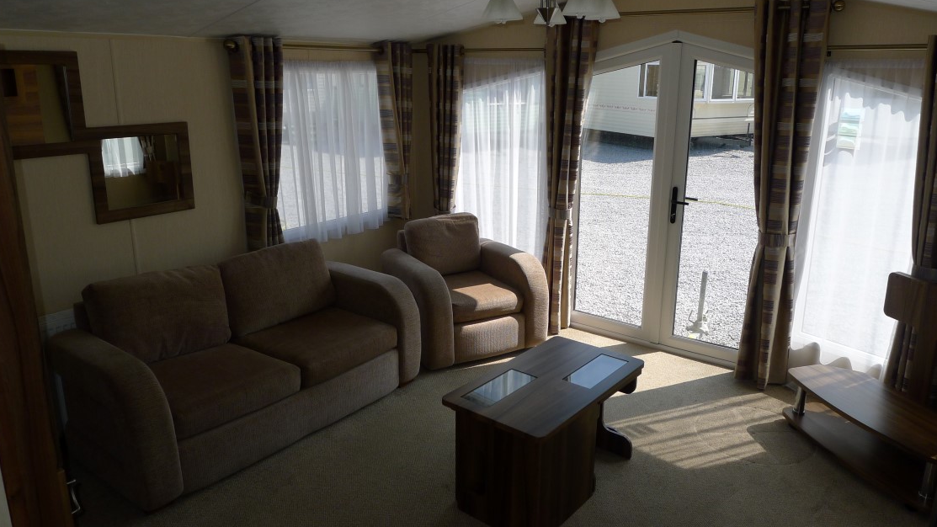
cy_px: 244
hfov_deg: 71.9
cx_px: 474
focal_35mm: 26
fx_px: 646
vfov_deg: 44.4
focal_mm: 5.1
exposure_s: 1/500
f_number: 3.5
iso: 100
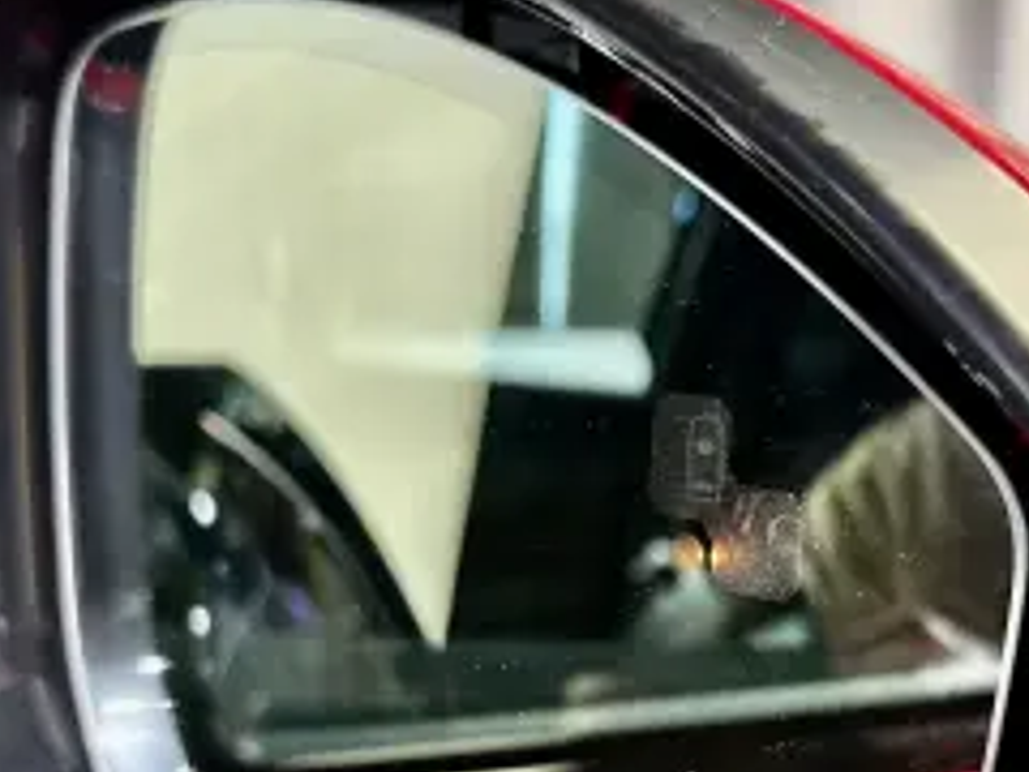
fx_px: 1070
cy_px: 566
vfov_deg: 38.8
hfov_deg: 50.8
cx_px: 652
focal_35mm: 36
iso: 500
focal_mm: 6.86
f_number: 1.78
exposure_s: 1/60
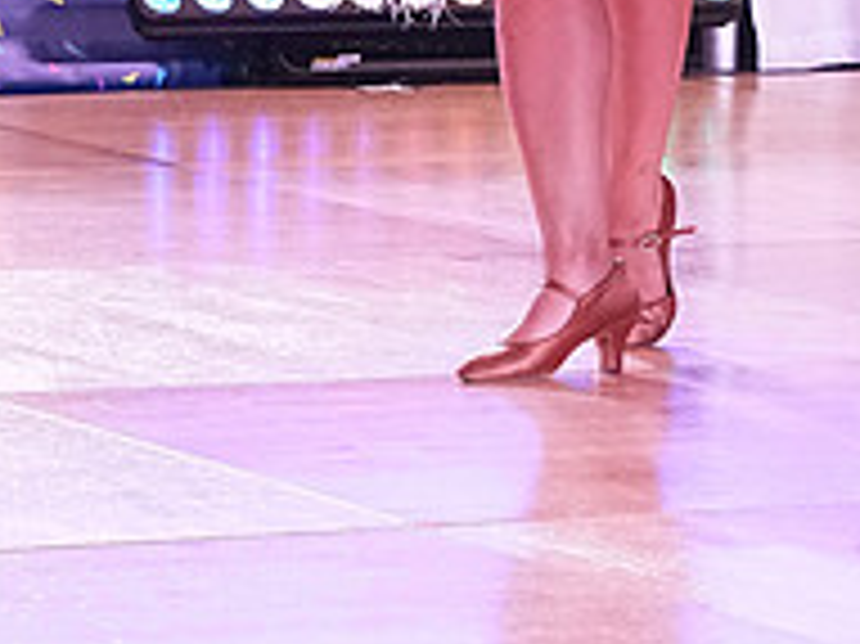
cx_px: 849
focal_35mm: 420
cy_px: -459
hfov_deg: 4.7
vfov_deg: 3.5
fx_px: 10428
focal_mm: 96
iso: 3200
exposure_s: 1/250
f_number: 5.6
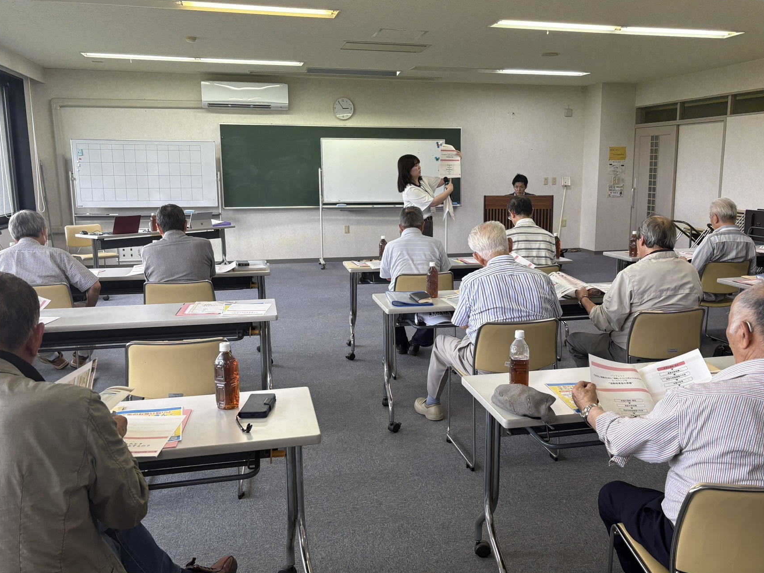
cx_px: 428
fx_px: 684
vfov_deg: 45.4
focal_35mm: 31
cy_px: 287
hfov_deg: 58.2
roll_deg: +0.2
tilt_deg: -7.9
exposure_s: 1/100
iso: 80
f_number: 1.6
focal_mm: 5.96
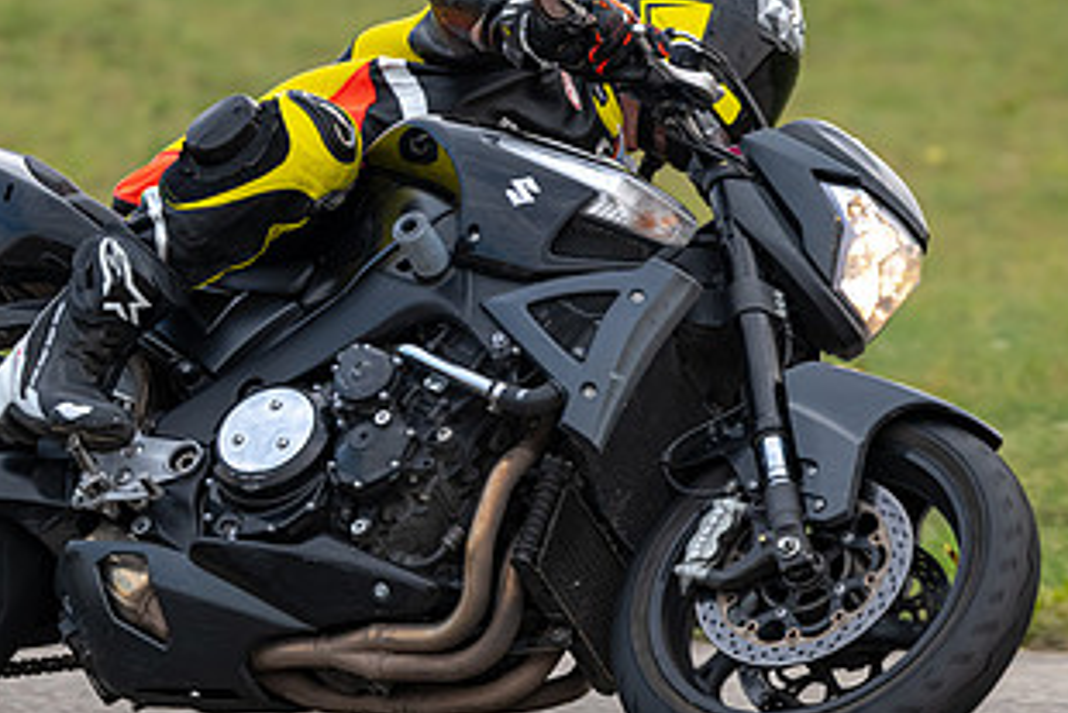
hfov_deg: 3.7
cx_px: 541
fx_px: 16650
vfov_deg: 2.5
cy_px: 243
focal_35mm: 561
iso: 900
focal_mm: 300
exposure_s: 1/1250
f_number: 6.3
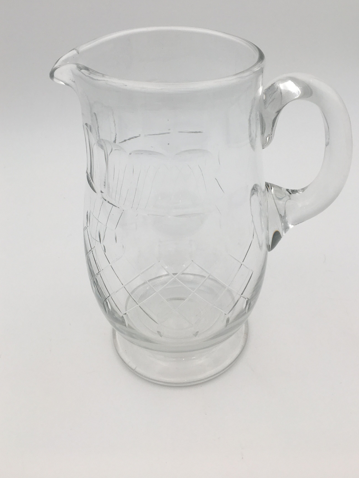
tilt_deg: -32.9
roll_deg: +0.6
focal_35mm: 34
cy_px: 198
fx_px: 470
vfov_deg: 53.7
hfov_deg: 41.8
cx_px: 190
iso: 25
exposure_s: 1/123
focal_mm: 4.15
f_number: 2.2
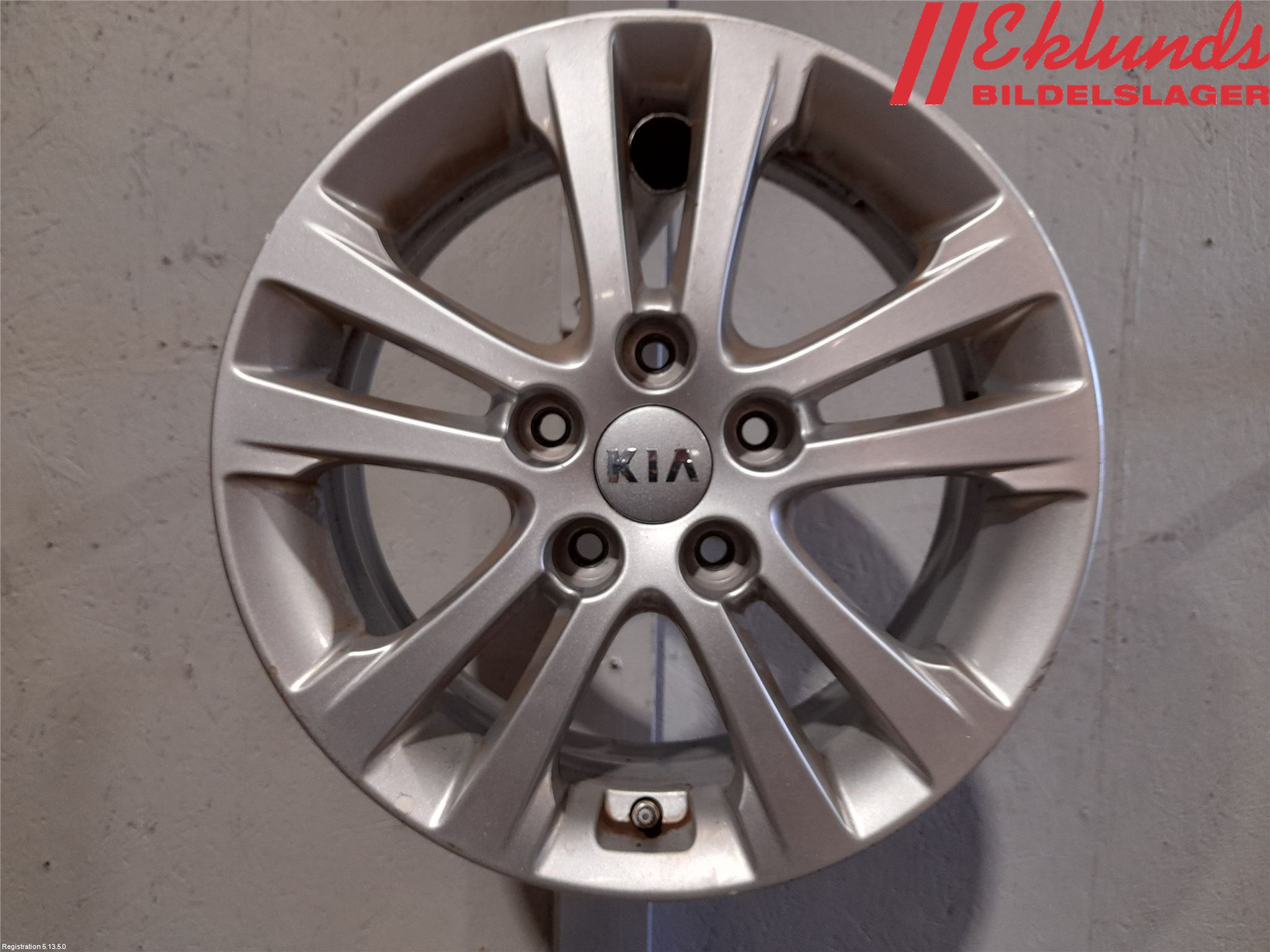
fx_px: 917
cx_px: 635
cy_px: 476
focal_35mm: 25
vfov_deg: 54.9
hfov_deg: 69.4
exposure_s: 1/50
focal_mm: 4.6
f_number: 2
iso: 160
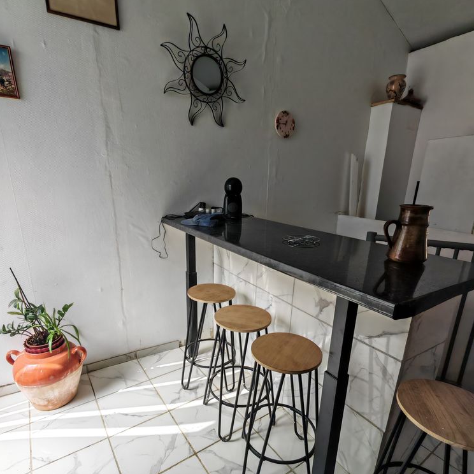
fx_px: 294
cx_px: 236
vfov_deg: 77.1
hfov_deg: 77.7
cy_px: 274
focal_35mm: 19
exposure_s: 1/600
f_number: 2.2
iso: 50
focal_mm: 1.96
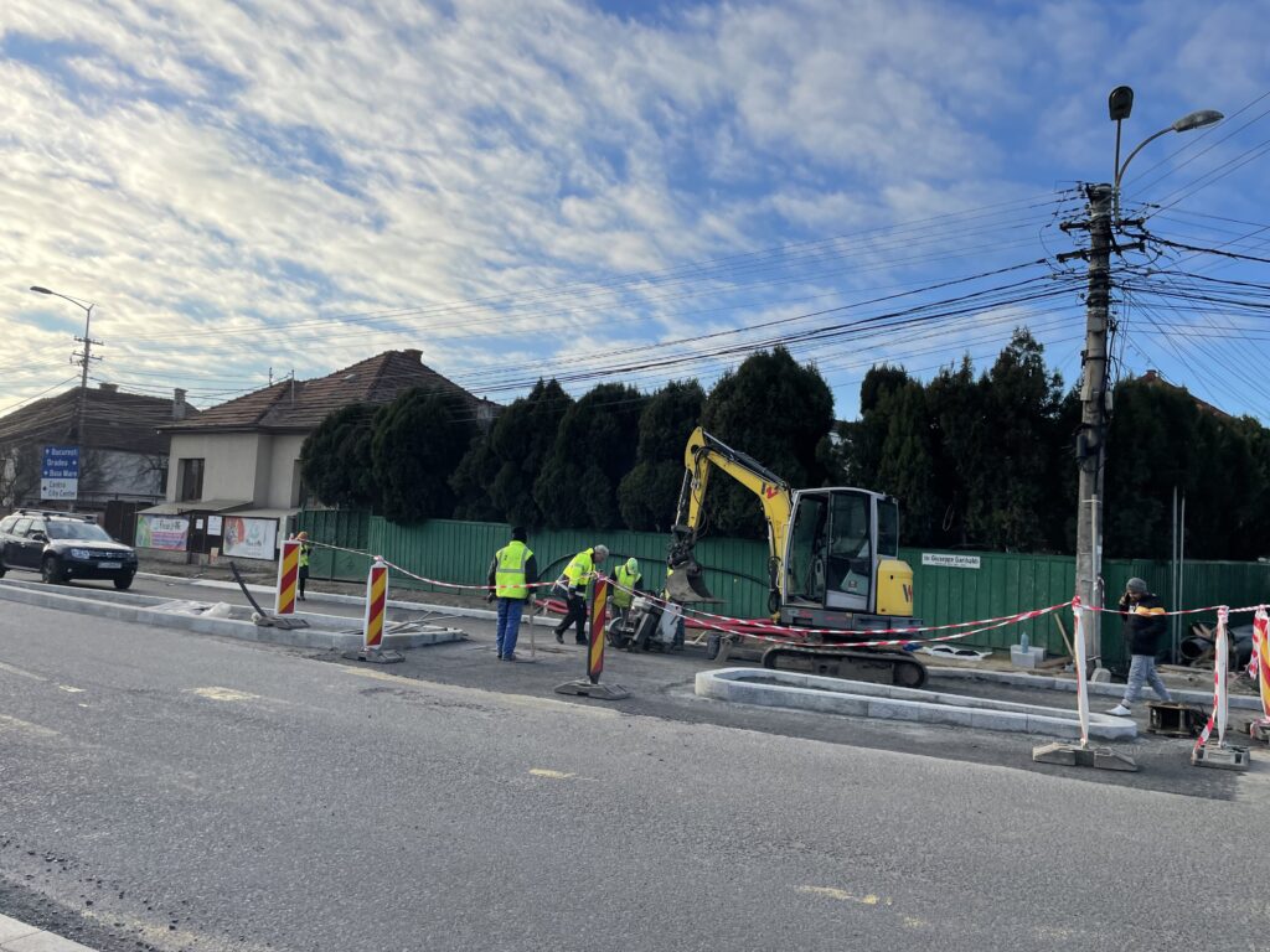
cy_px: 476
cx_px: 635
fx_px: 954
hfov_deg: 67.3
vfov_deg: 53.1
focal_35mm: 26
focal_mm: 4.2
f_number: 1.6
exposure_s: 1/2132
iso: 32
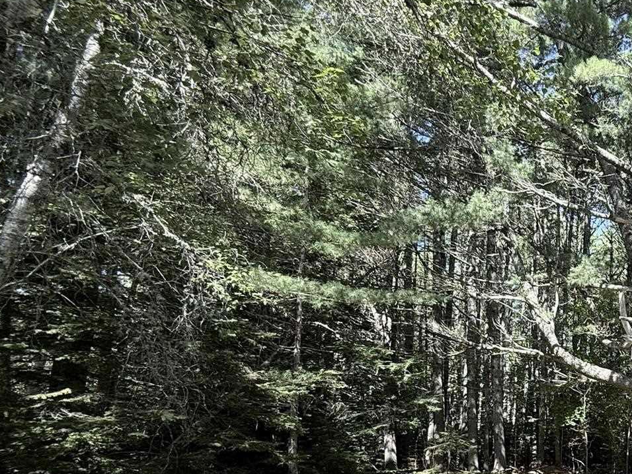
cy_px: 373
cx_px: 661
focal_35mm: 30
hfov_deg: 47.3
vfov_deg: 44.7
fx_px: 548
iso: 50
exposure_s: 1/518
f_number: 2.2
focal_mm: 2.22
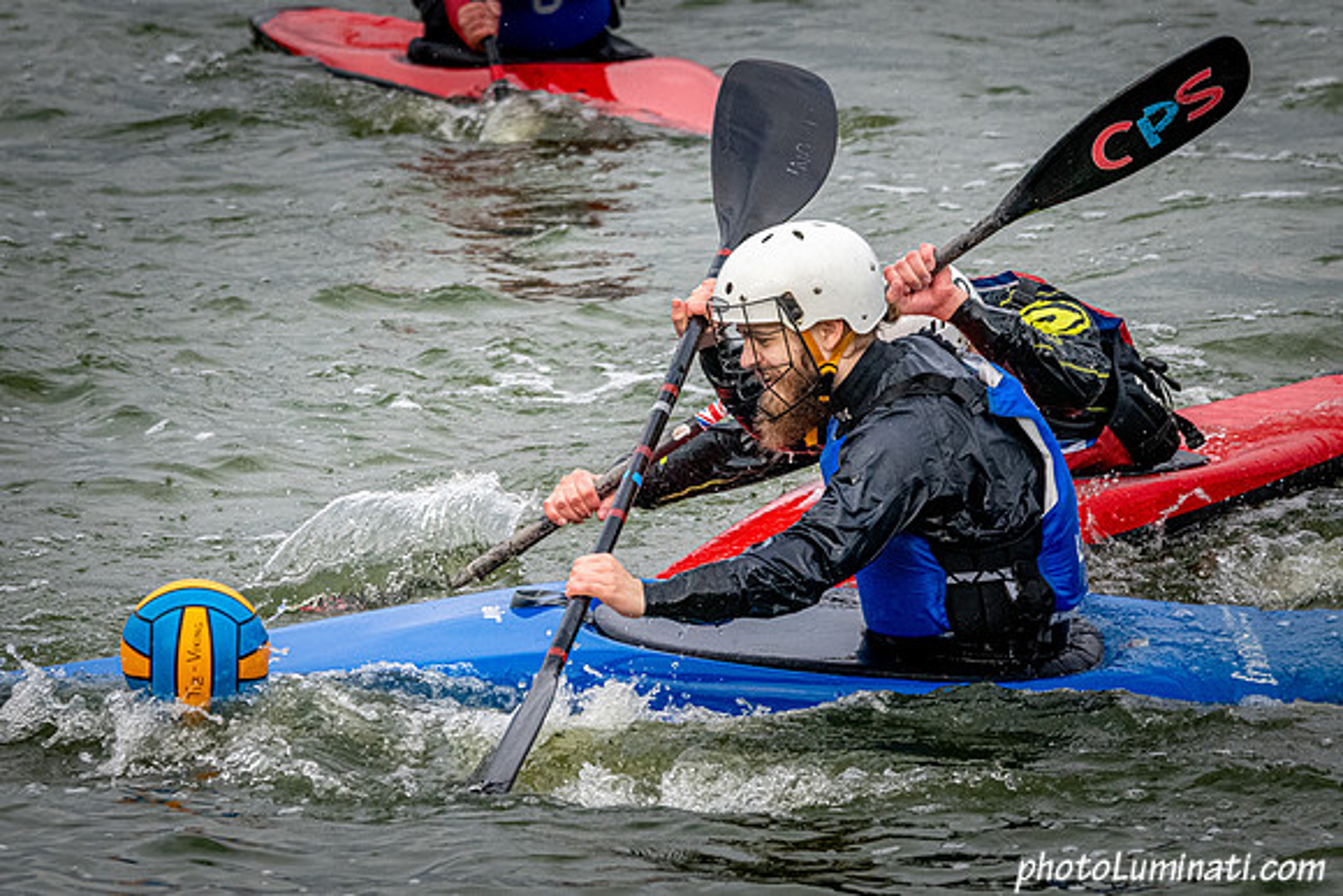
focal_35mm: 367
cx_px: 754
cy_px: 461
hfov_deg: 5.6
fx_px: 13678
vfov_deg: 3.8
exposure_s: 1/2000
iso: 3200
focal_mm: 240
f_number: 8
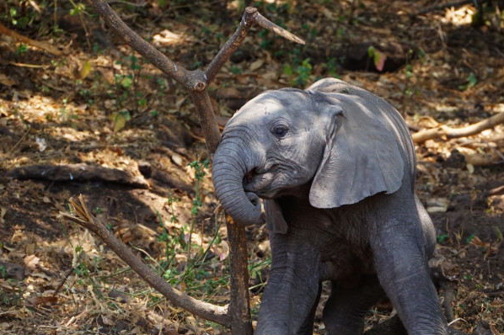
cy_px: 213
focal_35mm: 440
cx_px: 279
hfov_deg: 4.7
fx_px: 6152
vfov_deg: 3.1
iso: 640
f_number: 5.6
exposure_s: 1/400
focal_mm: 219
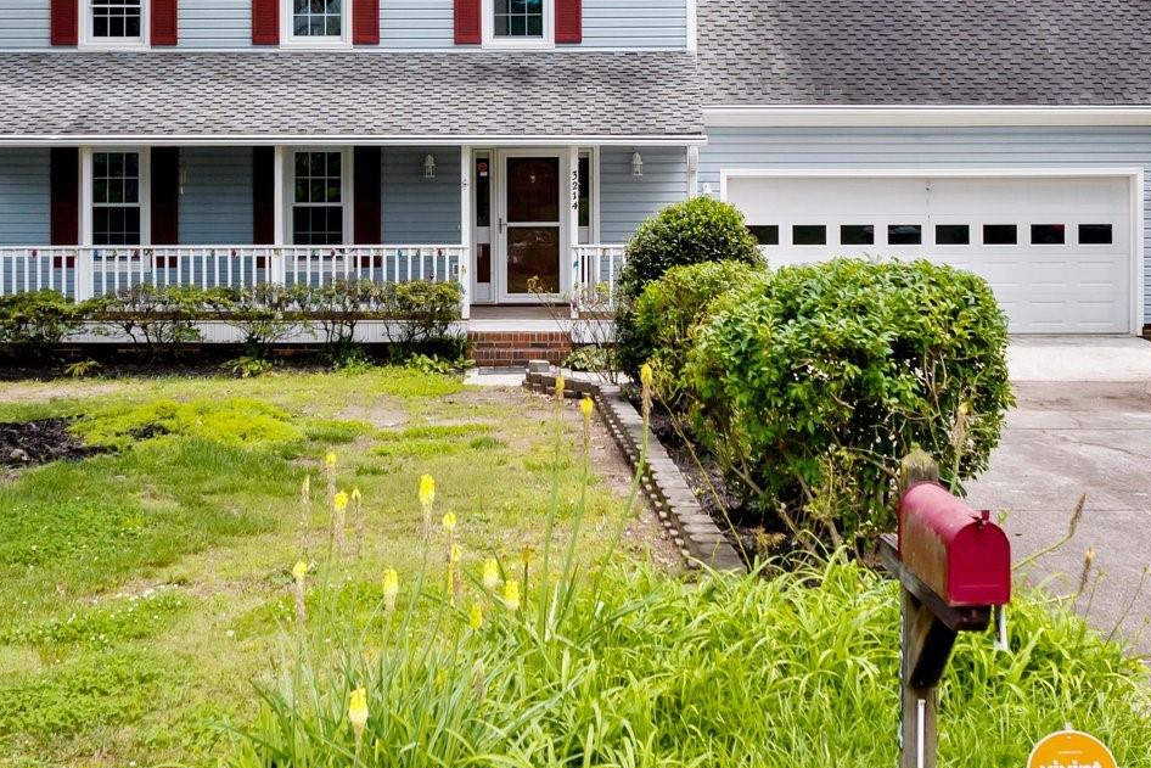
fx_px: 1727
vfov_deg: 24.7
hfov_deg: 36.9
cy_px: 161
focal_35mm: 54
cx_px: 545
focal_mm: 12.29
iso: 270
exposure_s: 1/1600
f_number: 2.8
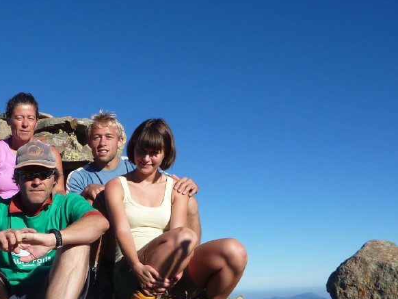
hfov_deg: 36.2
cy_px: 228
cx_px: 77
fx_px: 587
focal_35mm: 51
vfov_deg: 28.1
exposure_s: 1/500
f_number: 5.6
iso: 80
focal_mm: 4.7
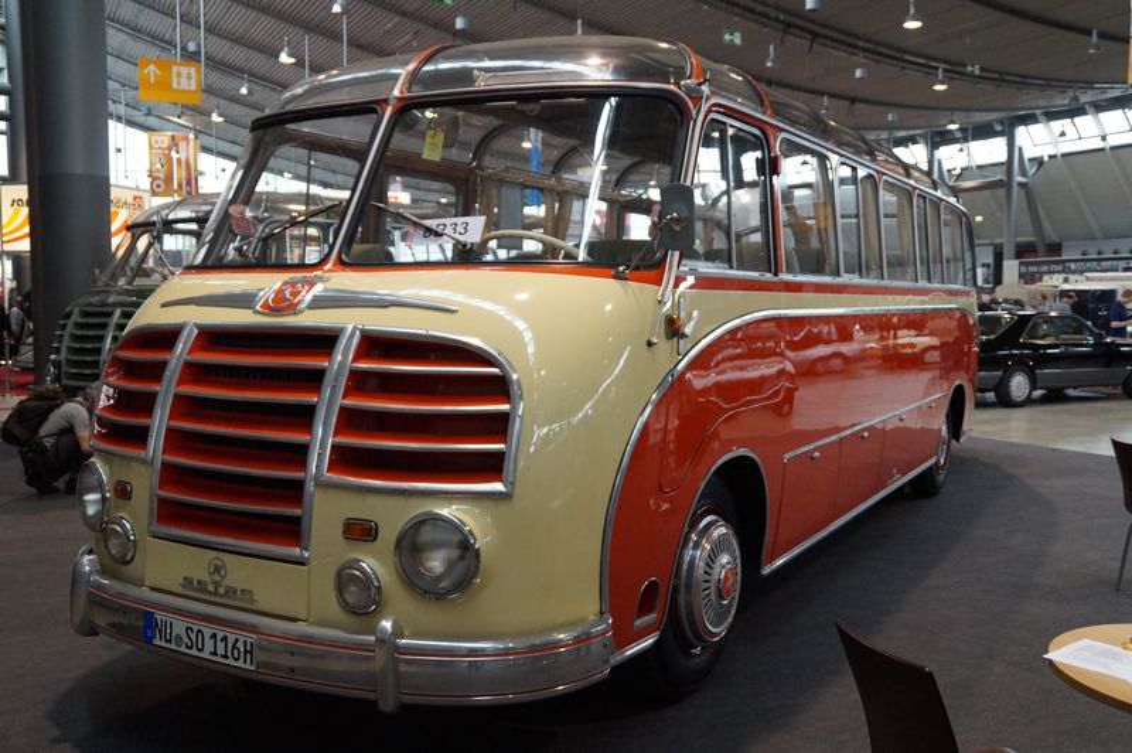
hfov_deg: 57.3
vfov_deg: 39.9
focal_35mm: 33
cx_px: 566
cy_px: 376
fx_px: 1037
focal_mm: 22
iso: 2000
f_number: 4
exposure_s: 1/160
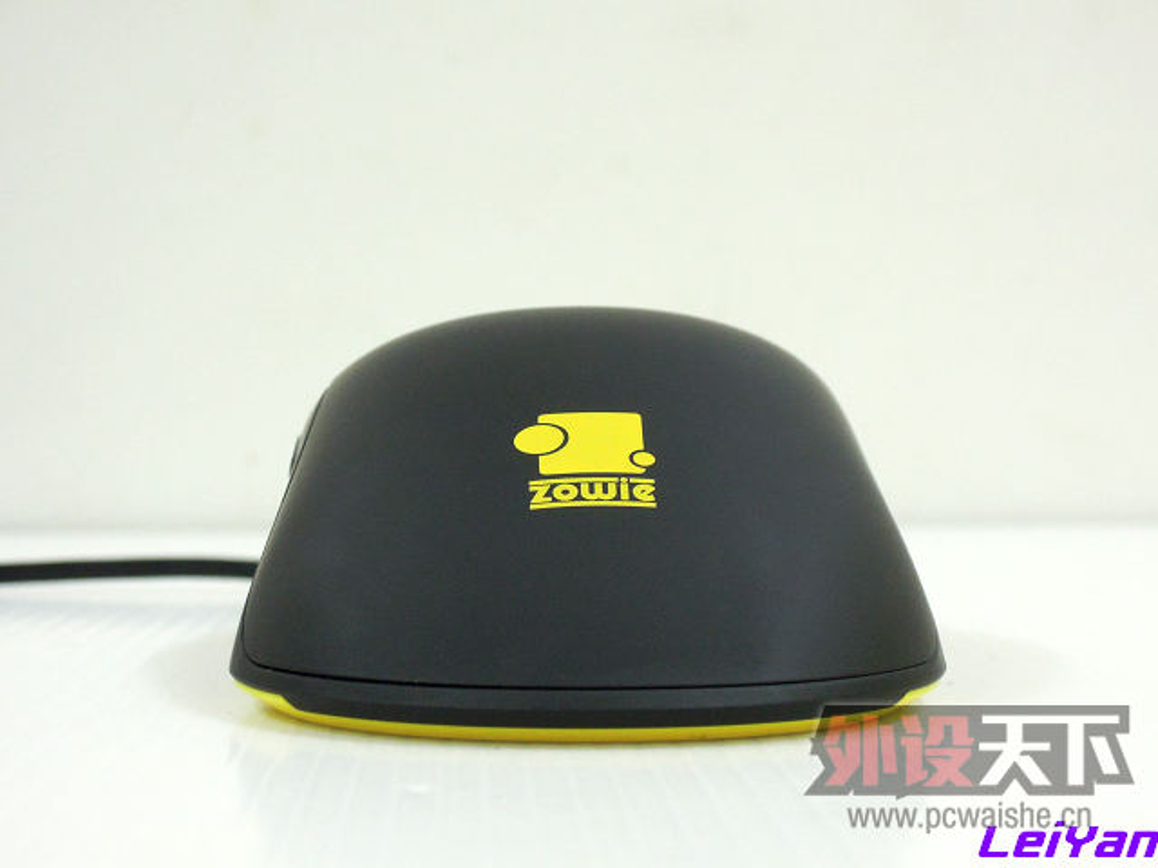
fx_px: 2843
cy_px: 434
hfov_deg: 23.0
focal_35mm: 85
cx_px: 579
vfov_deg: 17.4
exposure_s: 1/20
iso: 800
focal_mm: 15.2
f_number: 5
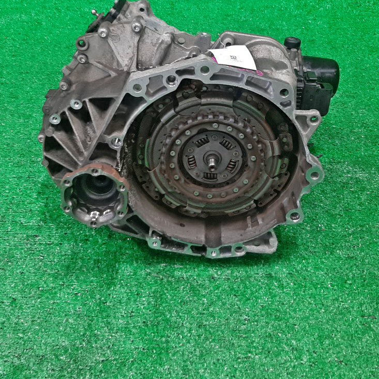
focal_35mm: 45
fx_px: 557
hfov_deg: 37.6
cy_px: 140
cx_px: 186
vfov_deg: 37.3
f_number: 1.7
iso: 115
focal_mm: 3.93
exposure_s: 1/50
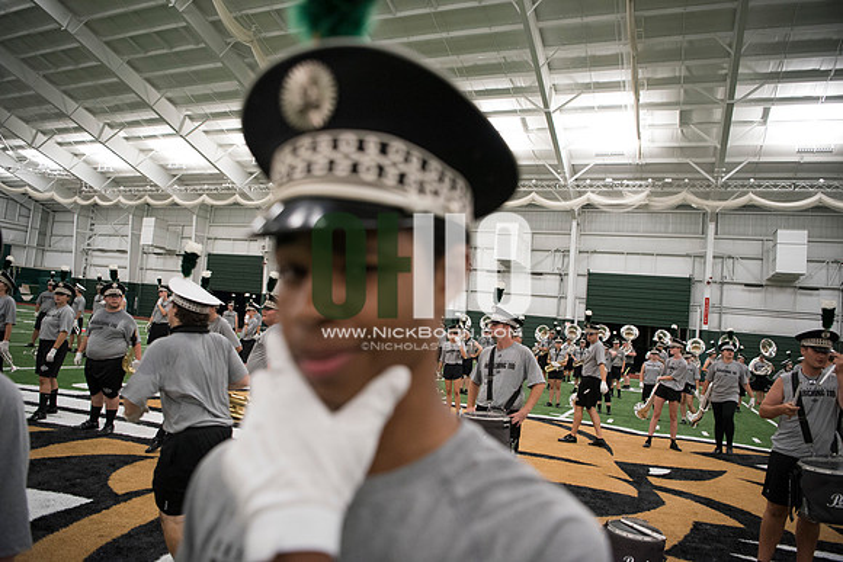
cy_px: 281
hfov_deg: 73.7
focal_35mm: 24
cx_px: 422
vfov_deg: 53.2
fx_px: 562
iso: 3200
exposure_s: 1/250
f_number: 3.2
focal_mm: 24
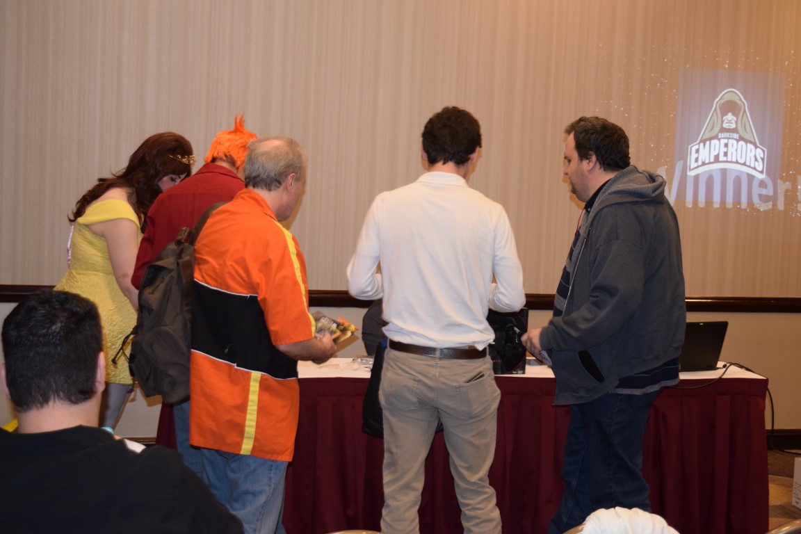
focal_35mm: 54
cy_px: 267
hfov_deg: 36.9
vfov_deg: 25.1
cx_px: 400
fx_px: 1201
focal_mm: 36
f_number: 4.8
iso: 1250
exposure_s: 1/60
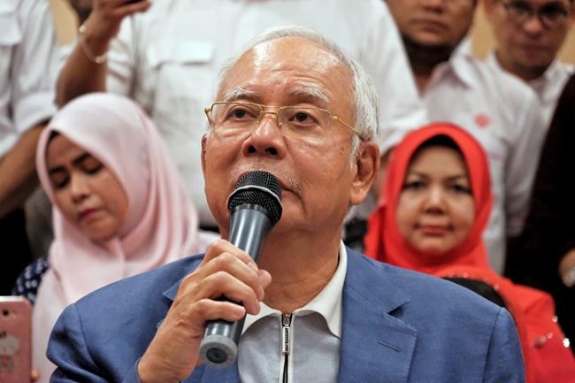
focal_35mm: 156
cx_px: 288
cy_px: 192
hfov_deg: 13.2
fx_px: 2491
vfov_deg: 8.8
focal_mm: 104.2
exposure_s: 1/250
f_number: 5.6
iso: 6400
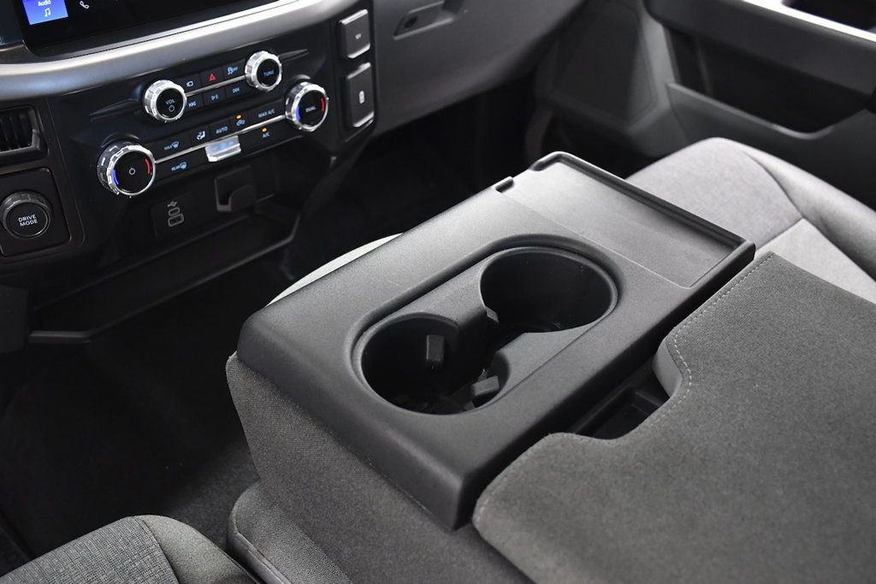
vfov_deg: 36.9
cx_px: 438
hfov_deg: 53.1
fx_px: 876
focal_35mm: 36
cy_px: 292
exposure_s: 1/80
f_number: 3.8
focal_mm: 24
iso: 2500
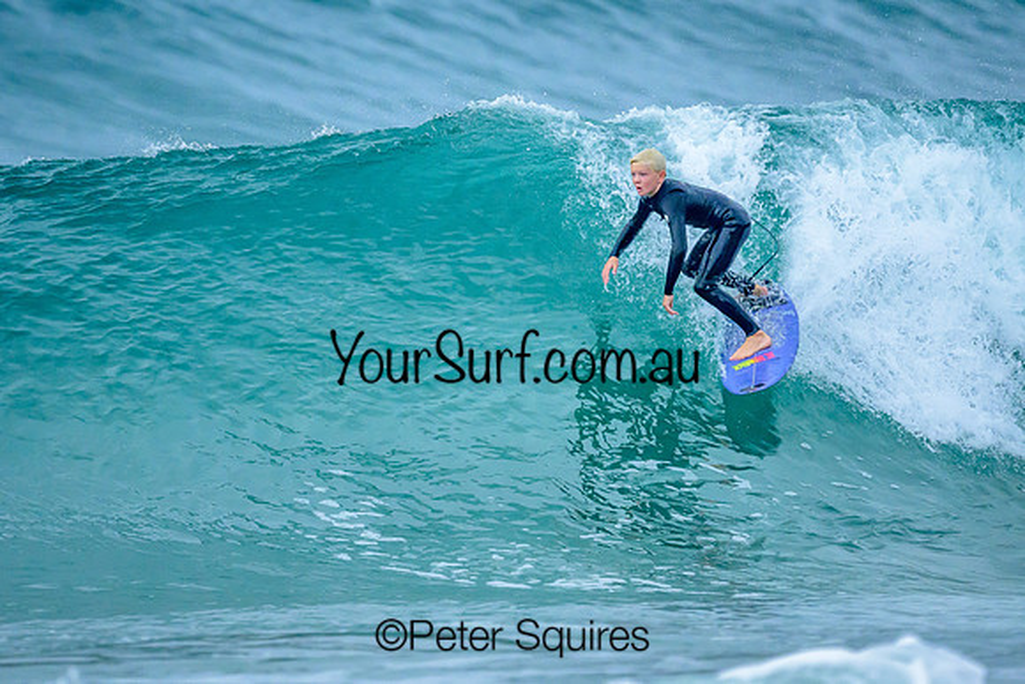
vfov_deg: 1.3
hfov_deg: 1.9
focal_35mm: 1094
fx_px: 31165
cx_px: 452
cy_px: 304
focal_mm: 800
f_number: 6.3
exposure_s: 1/3200
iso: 2200
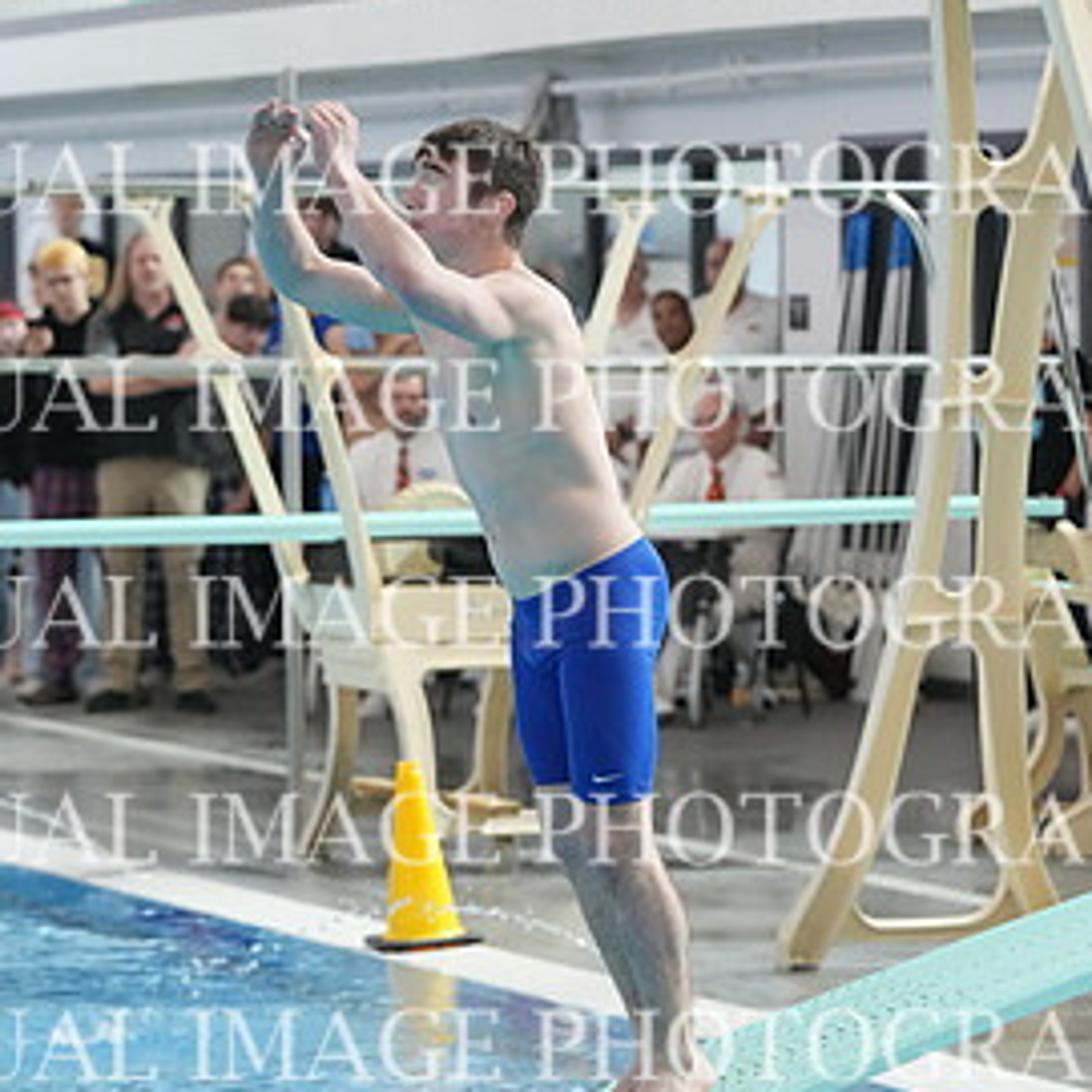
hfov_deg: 9.0
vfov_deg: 9.0
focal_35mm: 195
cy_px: 504
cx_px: 506
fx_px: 6960
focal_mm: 107
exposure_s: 1/1600
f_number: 4
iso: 4000
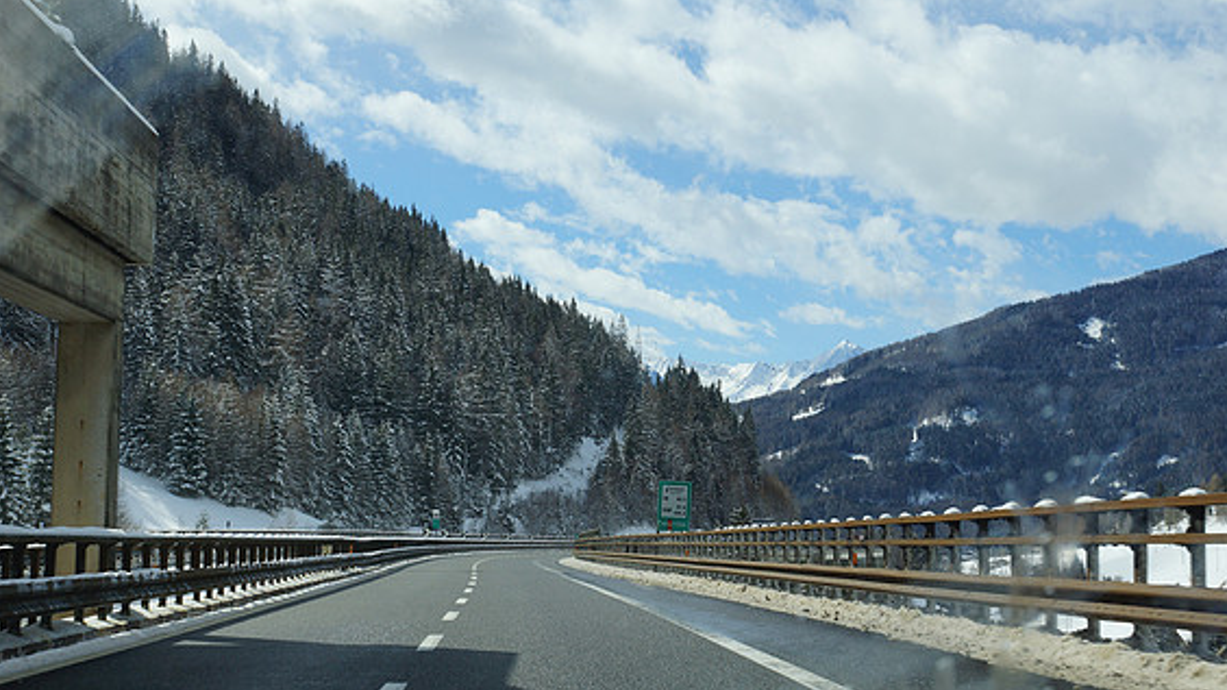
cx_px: 627
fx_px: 1839
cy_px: 328
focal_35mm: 57
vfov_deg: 21.2
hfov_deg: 36.9
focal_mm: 35
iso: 100
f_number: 10
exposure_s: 1/400
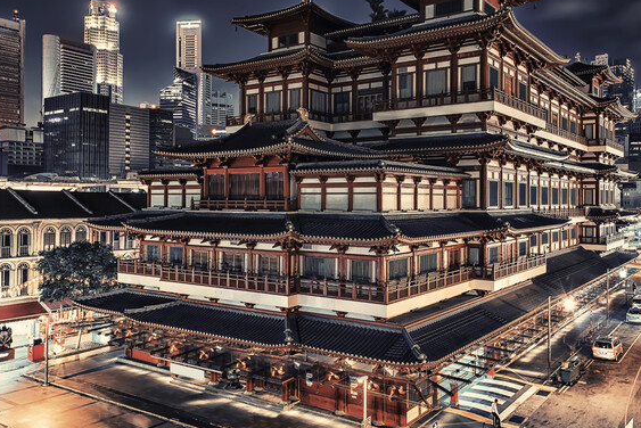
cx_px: 379
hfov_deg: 58.3
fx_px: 570
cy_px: 186
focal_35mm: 32
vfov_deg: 41.1
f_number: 8
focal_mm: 24
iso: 64
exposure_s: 15
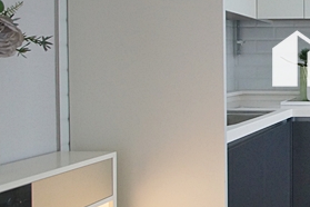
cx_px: 409
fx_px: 370
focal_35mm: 43
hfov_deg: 32.9
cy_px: 55
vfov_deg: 30.7
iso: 800
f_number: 4
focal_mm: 10
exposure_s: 1/160
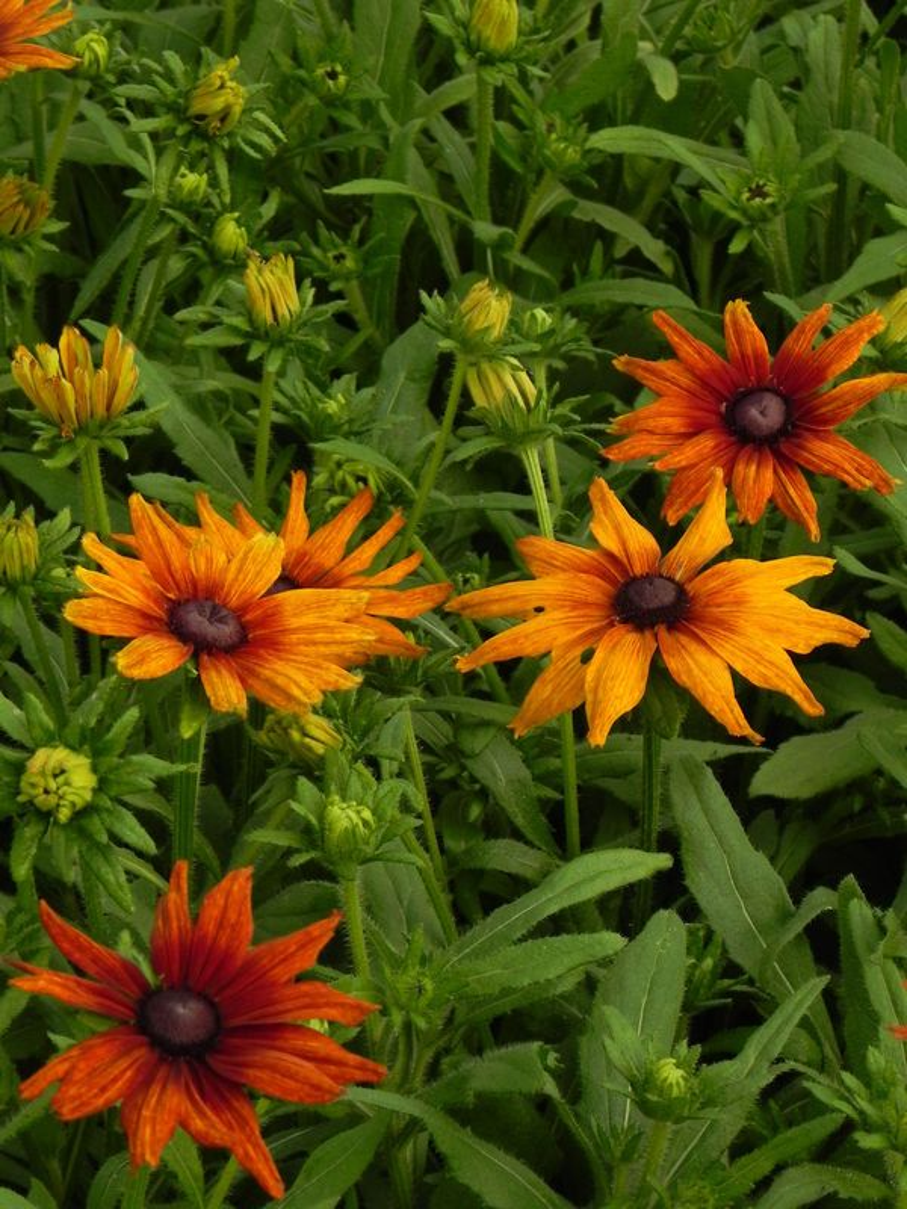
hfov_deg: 10.3
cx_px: 454
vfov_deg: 13.7
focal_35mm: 144
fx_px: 5031
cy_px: 604
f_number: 5
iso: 160
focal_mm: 25.7
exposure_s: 1/400
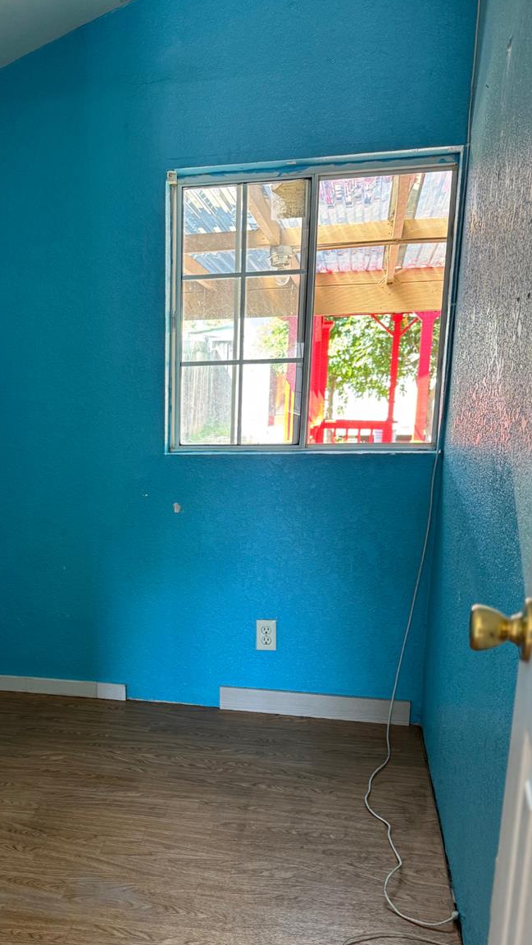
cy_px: 606
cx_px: 101
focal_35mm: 34
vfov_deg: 57.1
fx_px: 852
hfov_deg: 33.6
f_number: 1.78
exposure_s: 1/60
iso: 320
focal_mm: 6.76
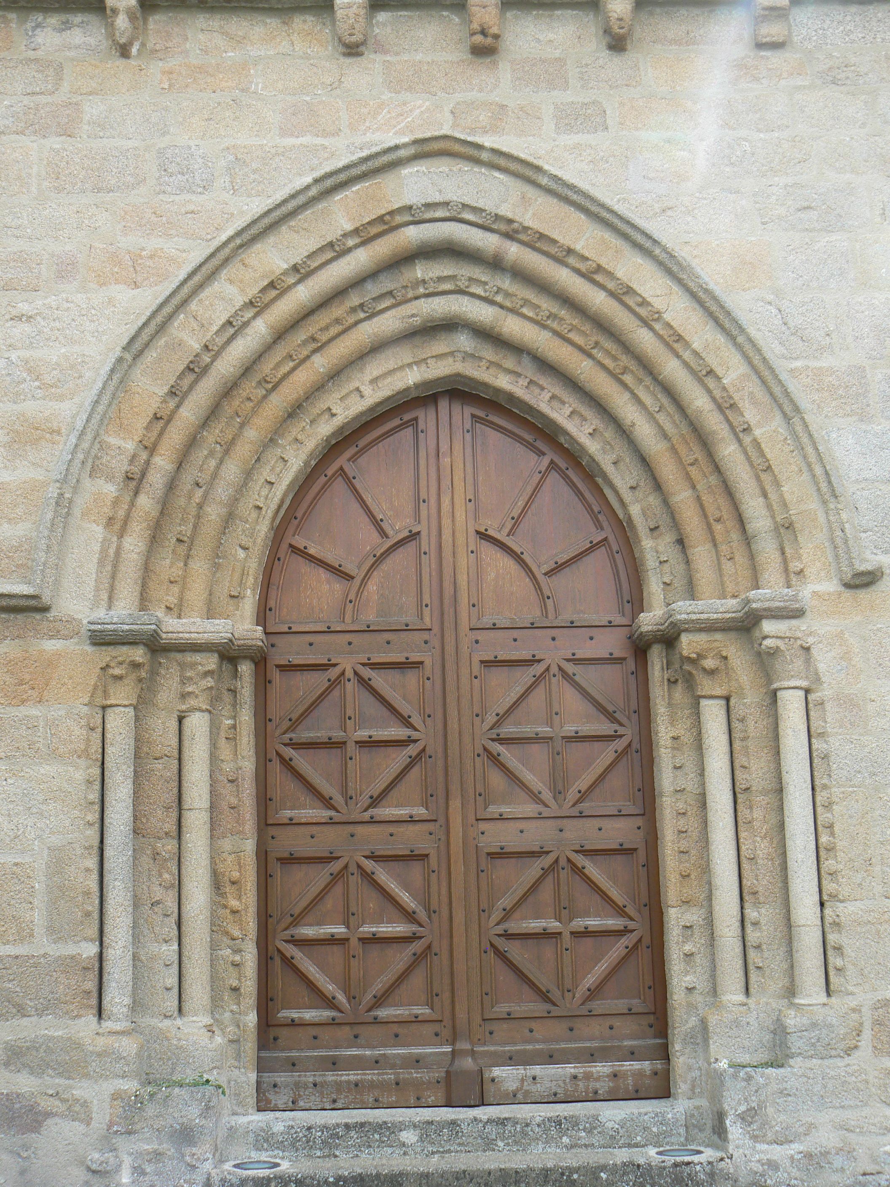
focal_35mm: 42
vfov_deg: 44.8
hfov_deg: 34.3
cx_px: 445
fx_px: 1440
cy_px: 594
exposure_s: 1/125
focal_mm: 7
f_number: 5.6
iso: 80
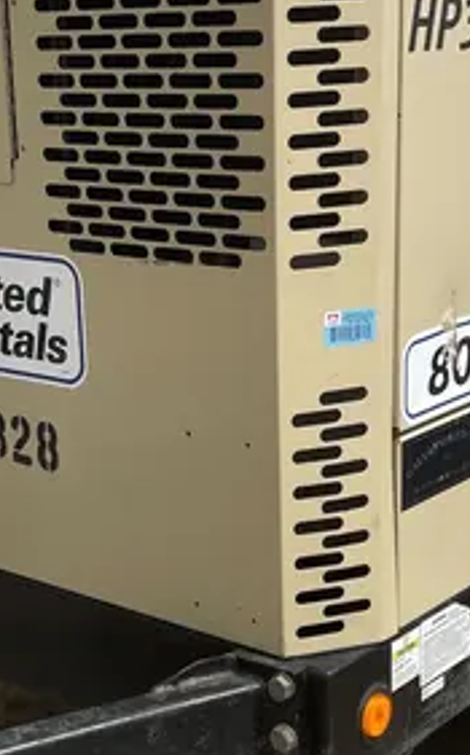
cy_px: 434
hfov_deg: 18.0
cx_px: 175
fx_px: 1479
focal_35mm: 72
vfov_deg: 28.6
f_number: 1.6
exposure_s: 1/5556
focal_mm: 4.2
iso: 32
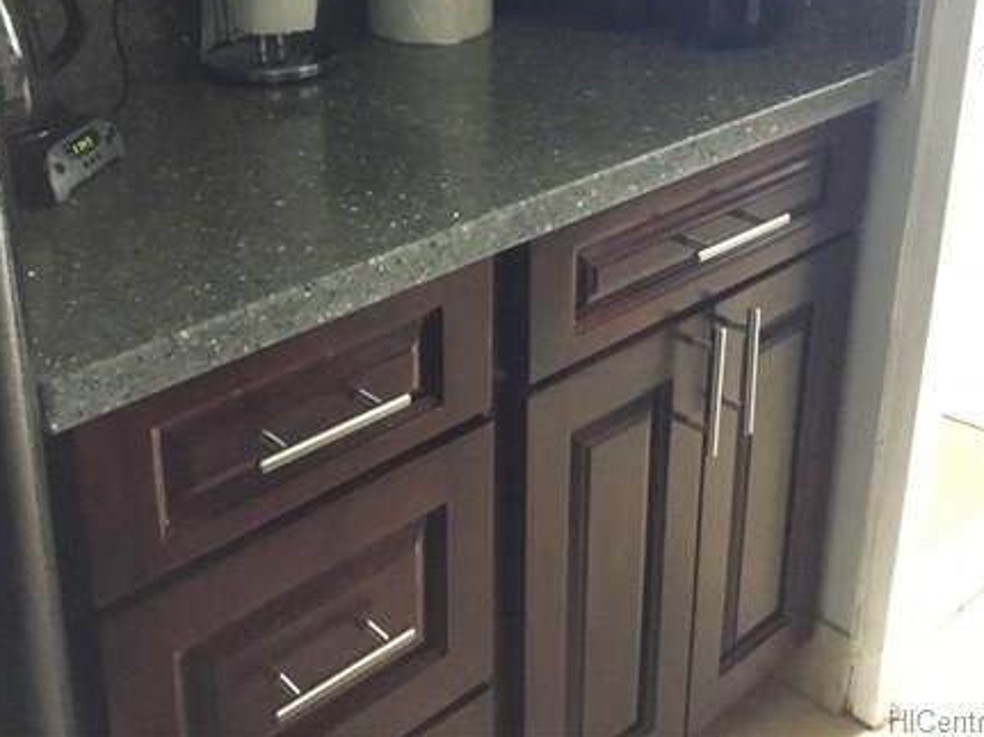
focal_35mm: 46
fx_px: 1307
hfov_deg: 40.9
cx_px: 354
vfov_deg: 31.0
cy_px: 192
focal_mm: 3.3
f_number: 2.4
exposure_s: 1/15
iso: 320
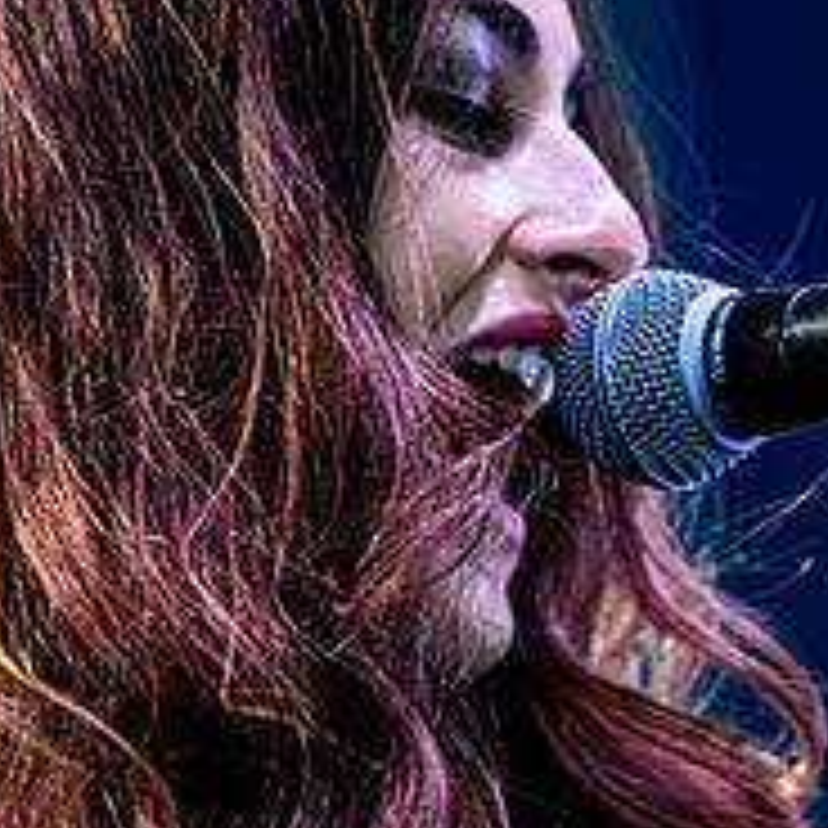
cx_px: 541
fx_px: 15534
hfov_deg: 3.1
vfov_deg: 3.1
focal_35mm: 574
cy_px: 496
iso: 2500
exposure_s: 1/320
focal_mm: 200
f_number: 2.8
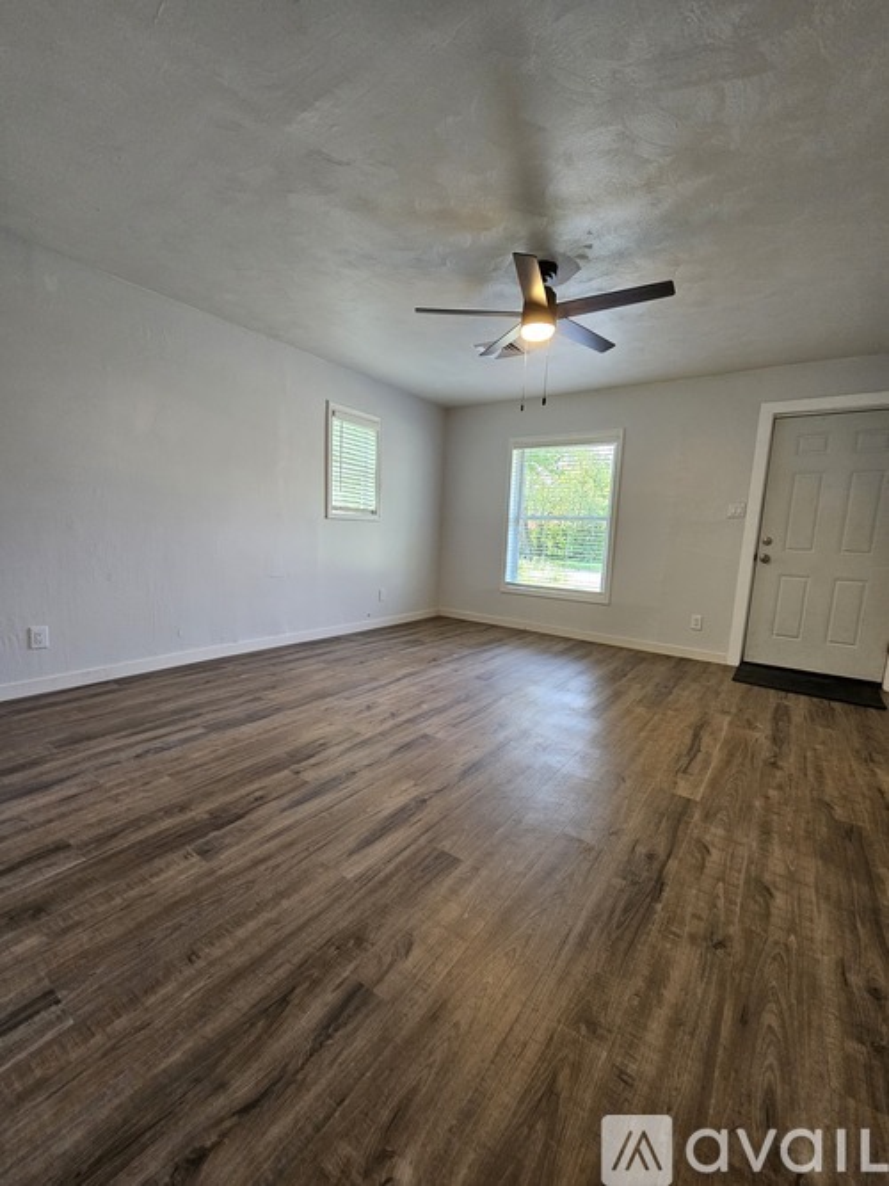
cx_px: 444
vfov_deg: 106.2
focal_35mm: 13
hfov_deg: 89.9
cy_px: 593
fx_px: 445
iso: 200
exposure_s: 1/60
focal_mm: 2.2
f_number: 2.2
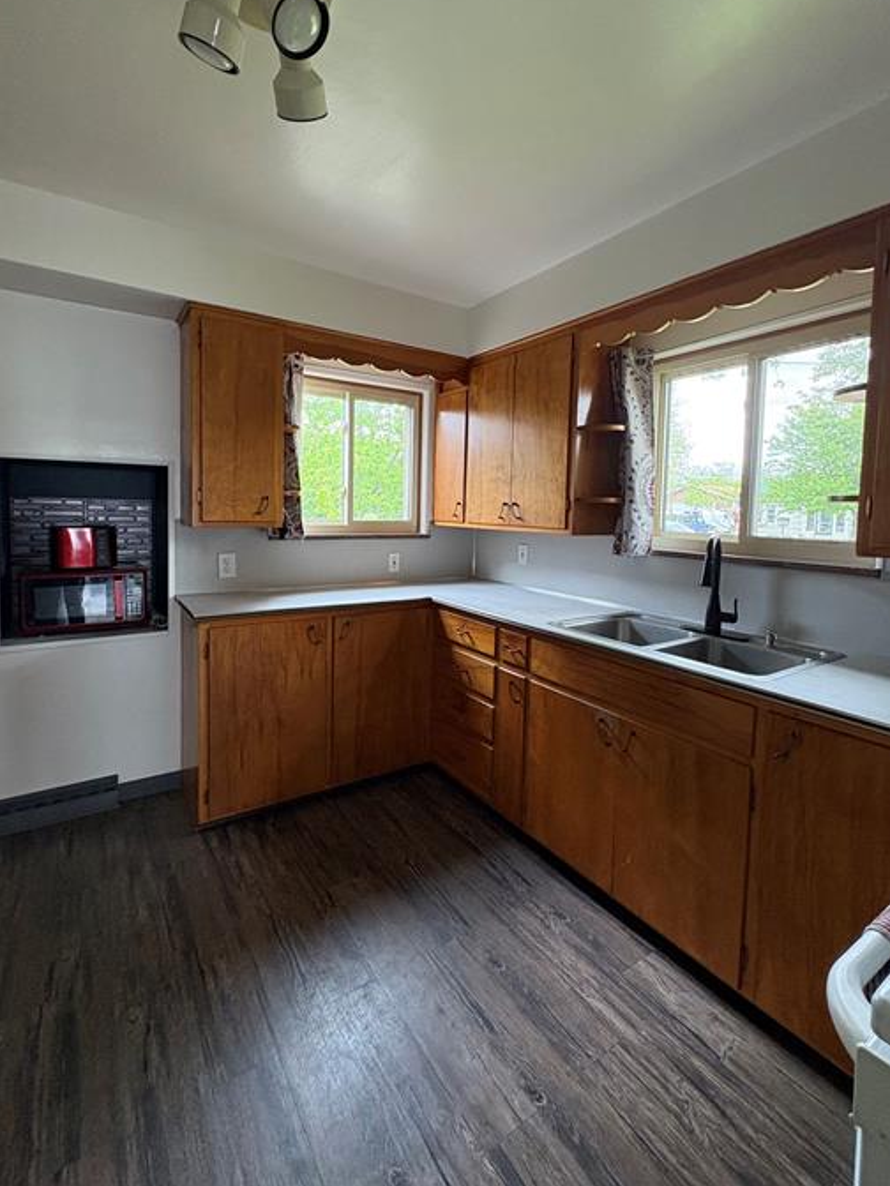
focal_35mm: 16
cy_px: 538
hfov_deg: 78.1
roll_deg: -1.4
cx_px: 438
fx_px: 548
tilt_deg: -2.2
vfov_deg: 94.2
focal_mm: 2.22
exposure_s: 1/60
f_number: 2.2
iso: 320
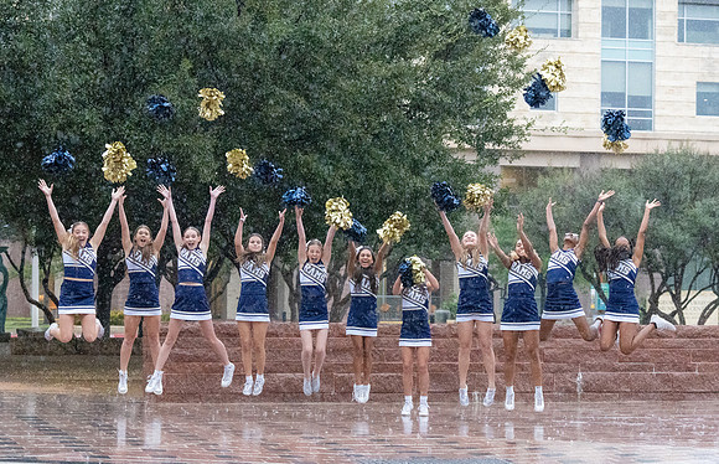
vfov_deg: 13.2
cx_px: 354
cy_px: 313
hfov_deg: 20.4
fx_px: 2001
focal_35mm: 101
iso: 12800
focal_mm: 70
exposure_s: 1/1000
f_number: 3.5
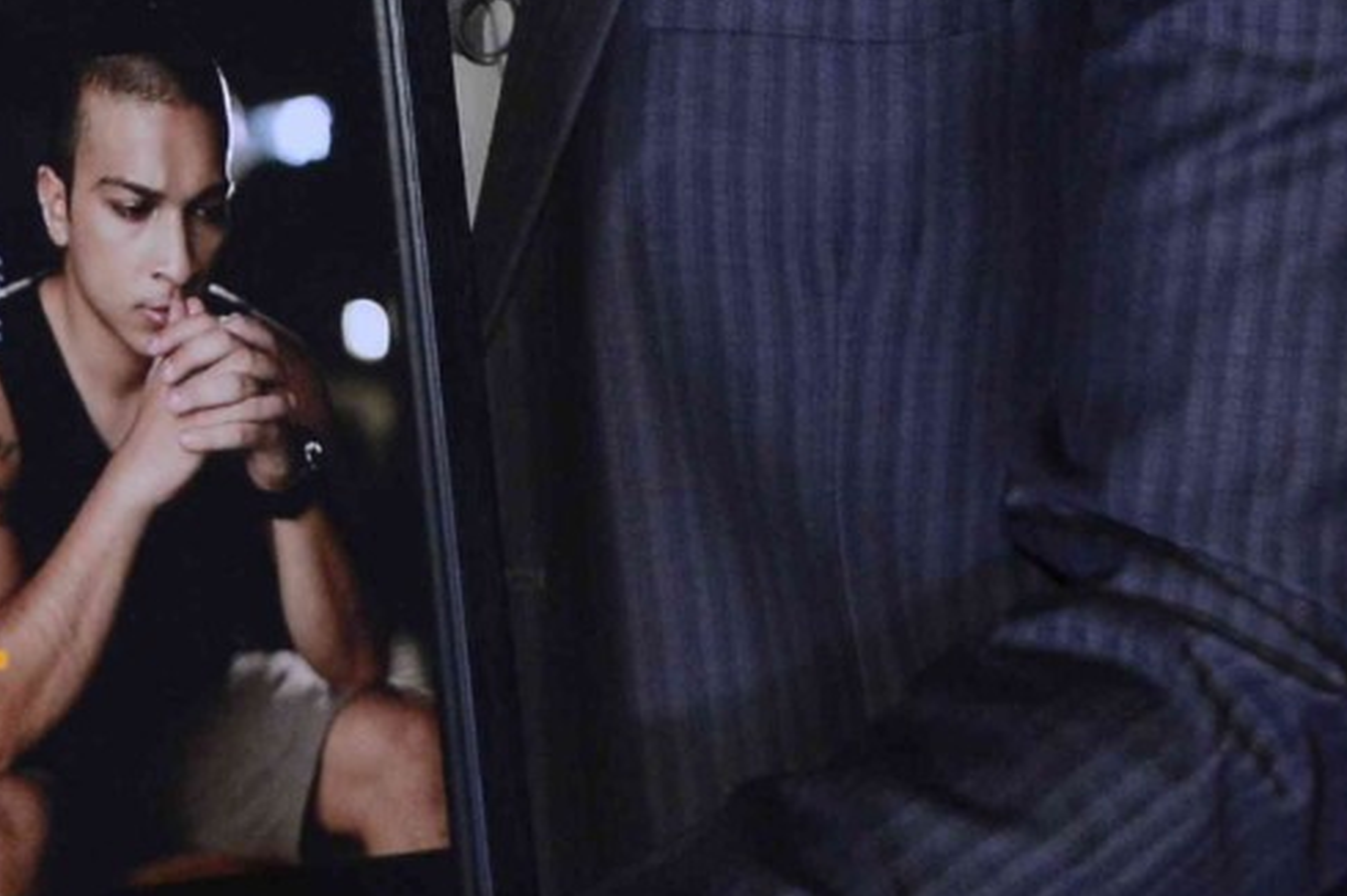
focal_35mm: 280
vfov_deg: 4.9
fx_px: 10469
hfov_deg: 7.2
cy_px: -126
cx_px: -671
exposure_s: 1/160
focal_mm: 38
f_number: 6.3
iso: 800
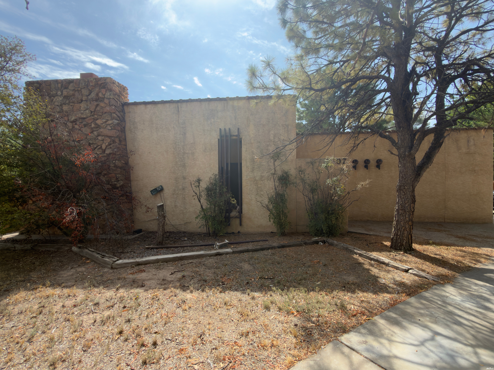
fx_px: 228
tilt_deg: -0.9
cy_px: 185
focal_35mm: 16
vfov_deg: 78.1
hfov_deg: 94.5
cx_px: 247
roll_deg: +0.5
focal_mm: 2.22
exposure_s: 1/646
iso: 25
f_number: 2.2
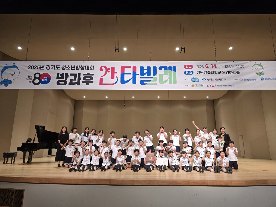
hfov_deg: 73.9
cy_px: 104
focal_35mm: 23
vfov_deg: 58.9
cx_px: 138
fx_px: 183
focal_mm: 6.3
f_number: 1.7
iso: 125
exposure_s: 1/120
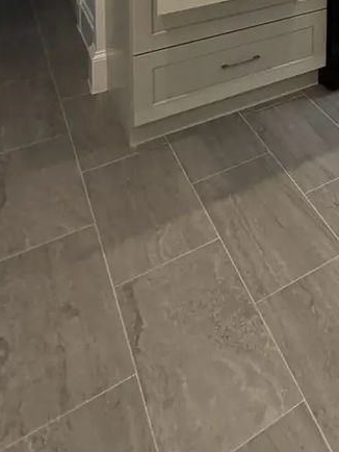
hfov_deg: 27.5
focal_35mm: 44
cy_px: -163
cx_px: 439
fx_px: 574
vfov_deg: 31.1
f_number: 2.2
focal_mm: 2.22
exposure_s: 1/120
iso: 200
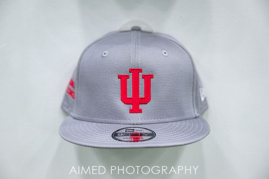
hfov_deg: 38.7
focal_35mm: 51
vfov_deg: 26.3
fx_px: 384
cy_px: 90
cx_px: 134
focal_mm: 50
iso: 1250
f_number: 2.8
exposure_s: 1/200
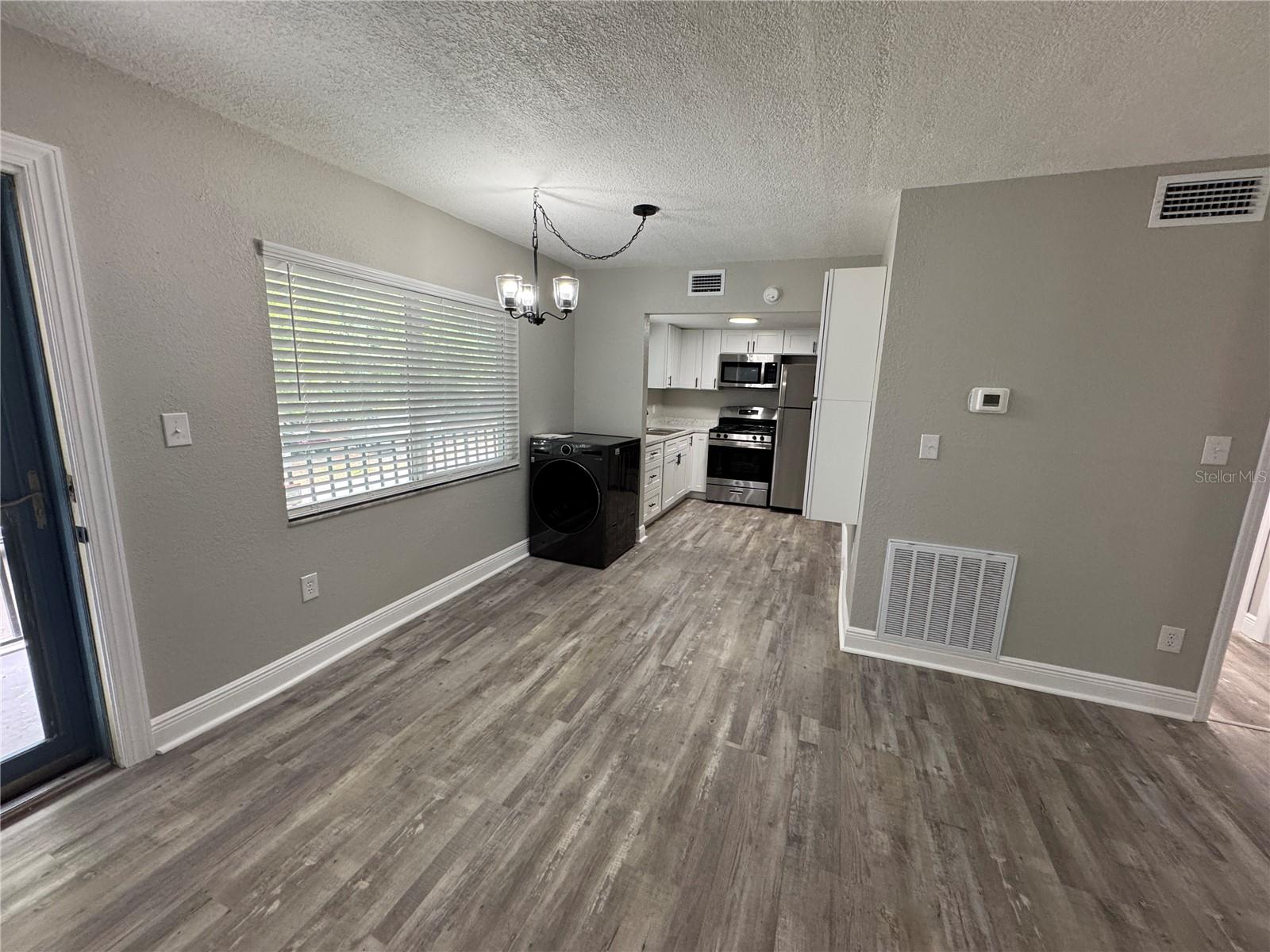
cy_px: 476
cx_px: 635
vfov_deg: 85.7
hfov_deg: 102.1
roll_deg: -2.9
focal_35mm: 14
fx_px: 514
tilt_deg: -11.1
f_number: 2.2
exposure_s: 1/120
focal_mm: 2.22
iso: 250
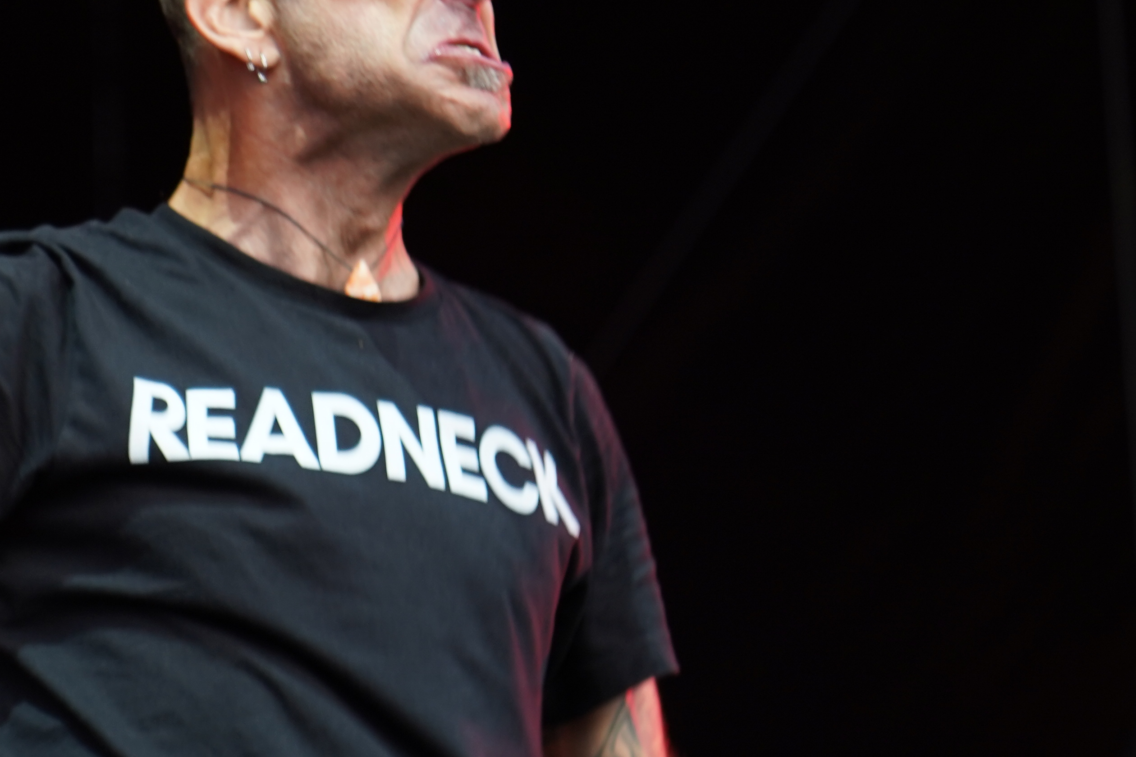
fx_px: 7888
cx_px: 153
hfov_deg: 8.2
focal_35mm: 250
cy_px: 121
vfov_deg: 5.5
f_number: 4
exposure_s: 1/125
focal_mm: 105
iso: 400
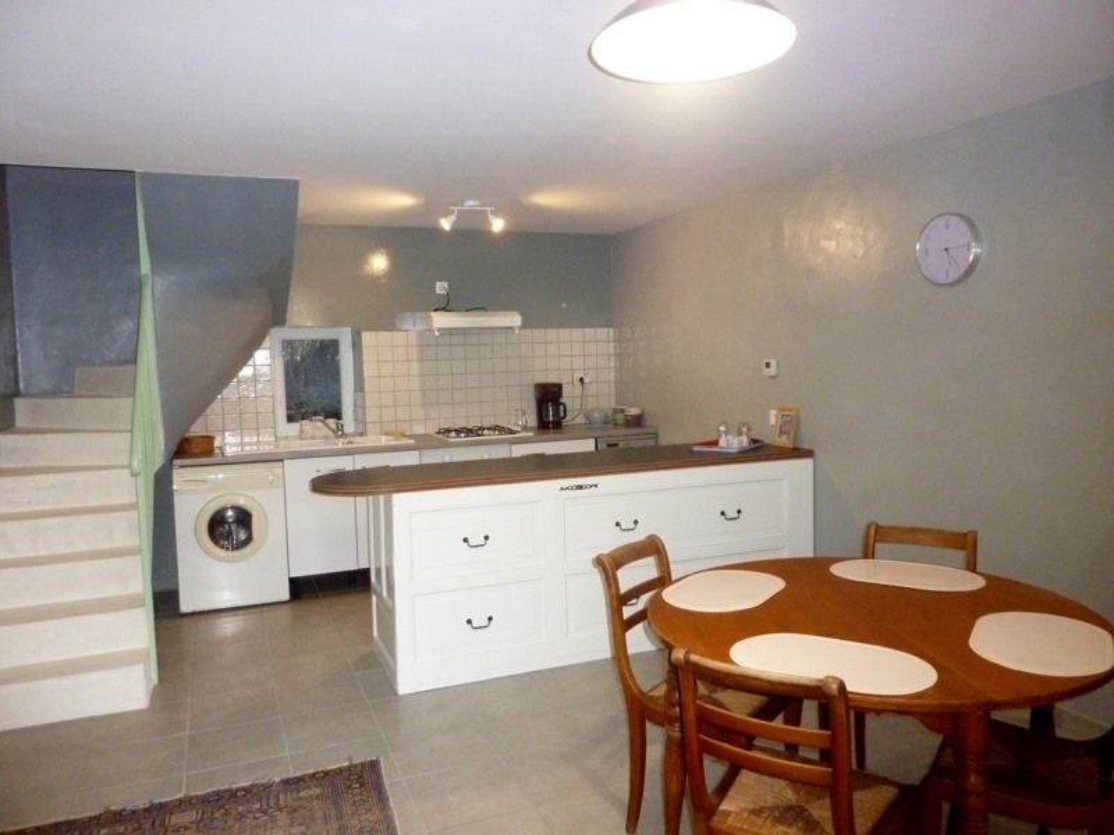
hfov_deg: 69.4
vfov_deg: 54.9
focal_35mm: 25
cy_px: 418
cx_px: 557
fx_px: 805
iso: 640
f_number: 3.3
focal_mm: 4.1
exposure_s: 1/30
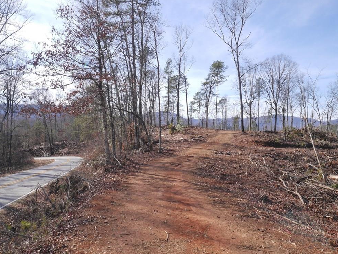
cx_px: 171
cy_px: 129
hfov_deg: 61.7
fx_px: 283
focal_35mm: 29
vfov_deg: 48.2
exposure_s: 1/60
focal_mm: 14
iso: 160
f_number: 16
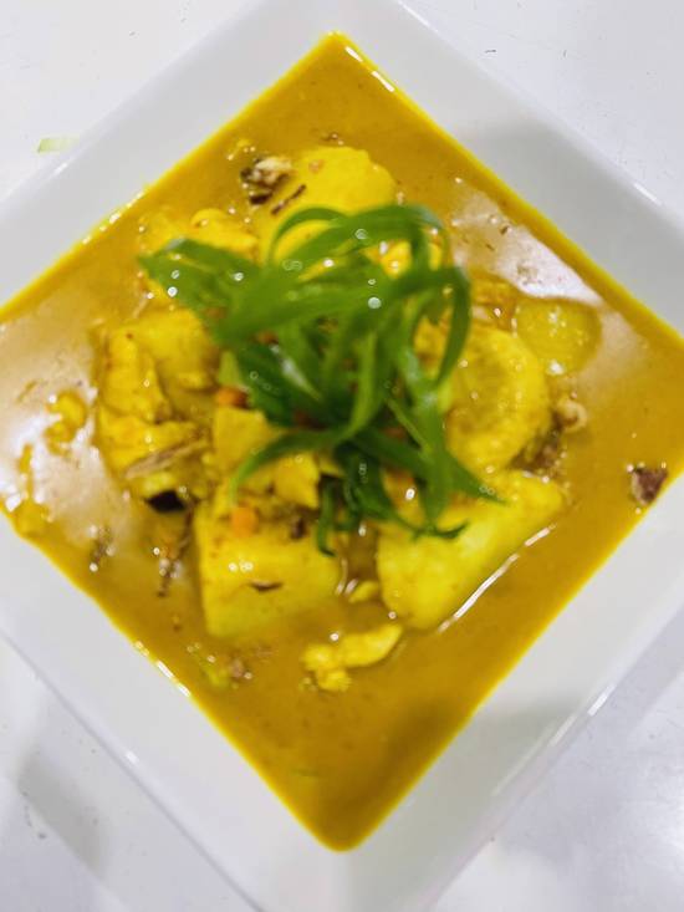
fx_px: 658
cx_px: 342
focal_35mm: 25
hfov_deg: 54.9
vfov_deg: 69.4
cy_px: 456
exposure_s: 1/50
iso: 125
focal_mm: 5.1
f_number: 1.6
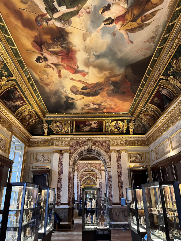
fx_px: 181
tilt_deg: +22.0
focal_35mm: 26
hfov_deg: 53.1
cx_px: 90
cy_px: 120
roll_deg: +1.2
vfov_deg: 67.3
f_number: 1.6
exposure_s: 1/33
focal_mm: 5.1
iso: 400
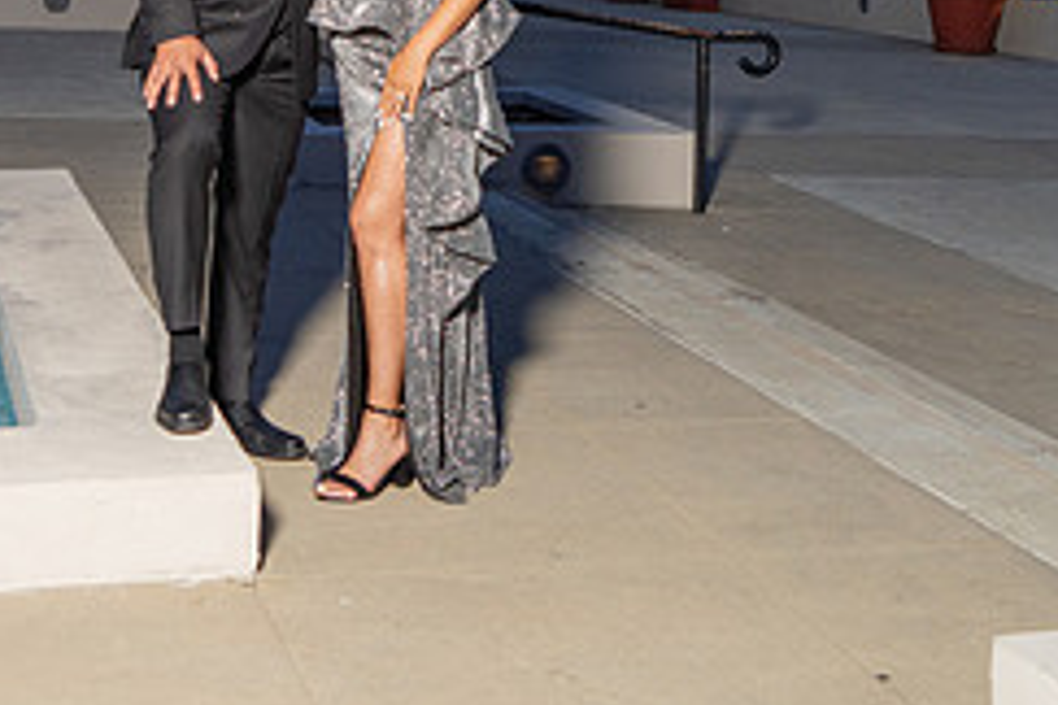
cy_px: -139
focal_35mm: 68
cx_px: 399
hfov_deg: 29.5
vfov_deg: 18.9
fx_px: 1998
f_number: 4
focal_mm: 24
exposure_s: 1/200
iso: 400
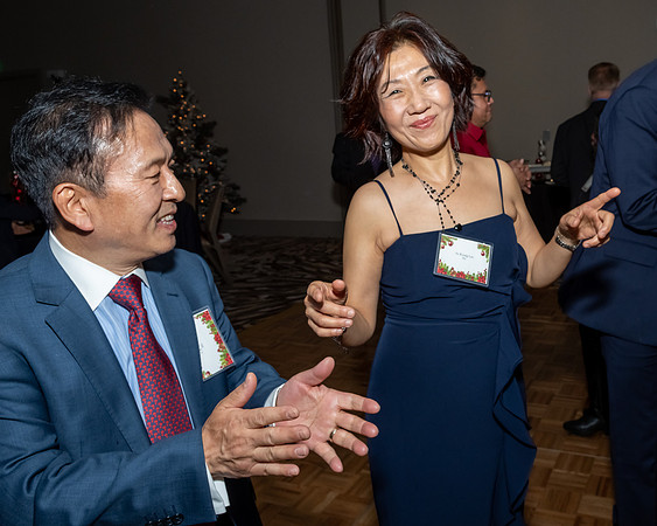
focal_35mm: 33
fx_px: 651
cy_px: 240
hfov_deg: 52.6
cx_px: 434
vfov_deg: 43.9
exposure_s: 1/250
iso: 500
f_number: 7.1
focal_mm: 18
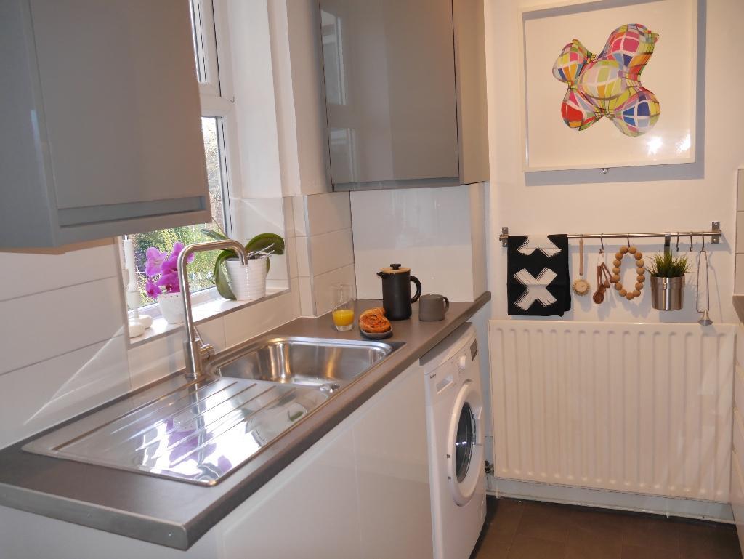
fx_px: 645
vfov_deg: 46.8
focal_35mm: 30
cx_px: 372
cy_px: 280
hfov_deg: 59.9
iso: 400
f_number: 3.6
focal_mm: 15
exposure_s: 1/60
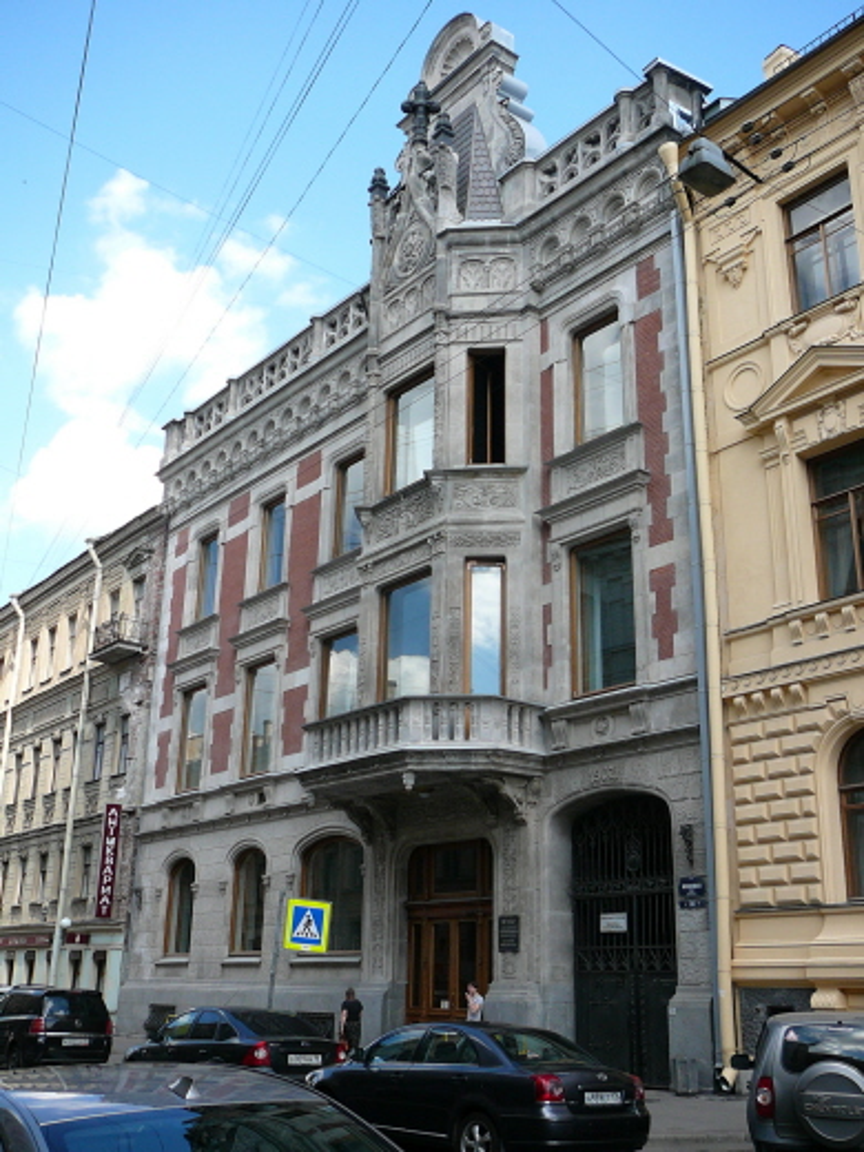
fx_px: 1165
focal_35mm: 35
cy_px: 576
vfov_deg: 52.6
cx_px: 432
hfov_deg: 40.7
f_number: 2.8
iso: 80
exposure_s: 1/500
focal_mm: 5.2
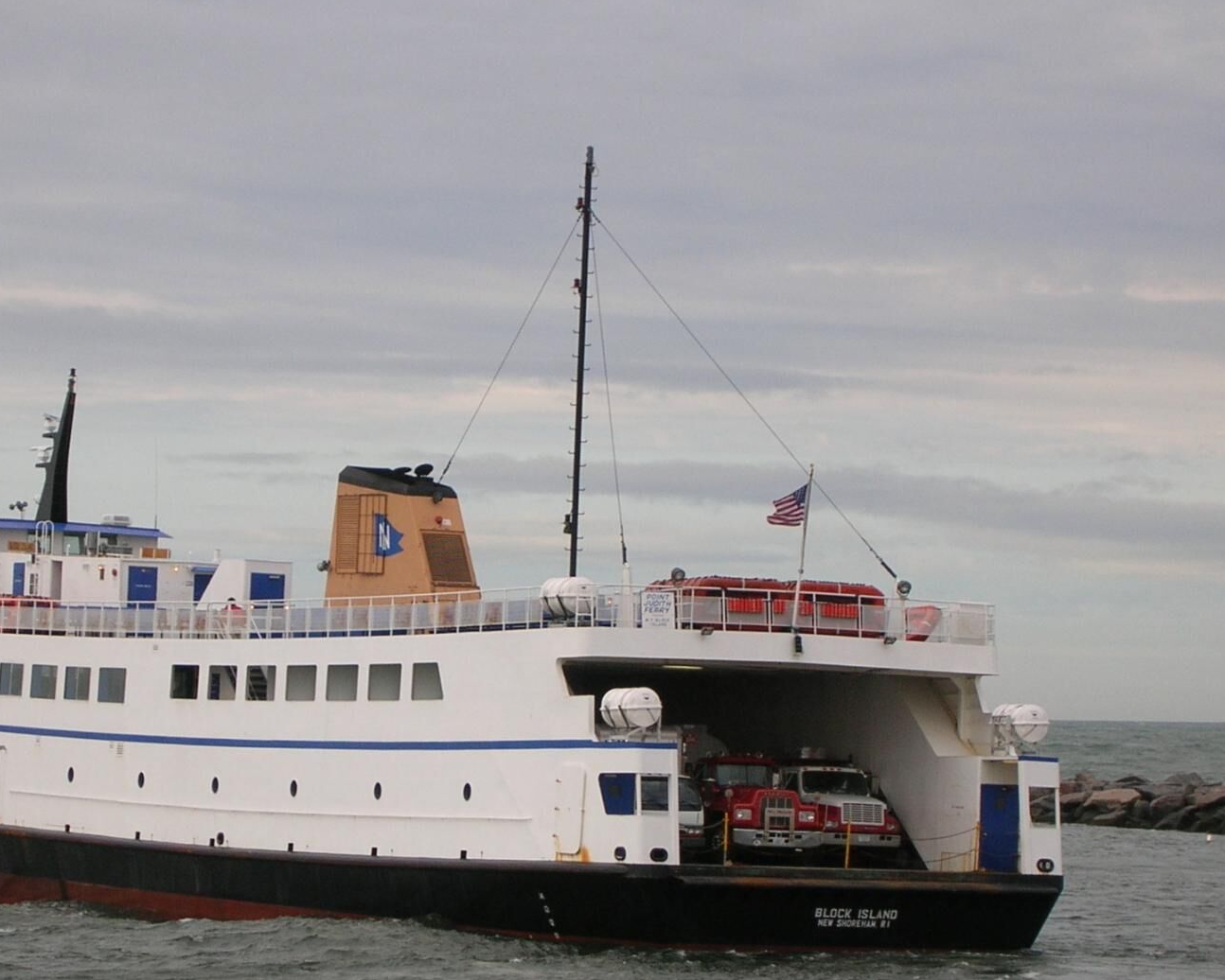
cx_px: 441
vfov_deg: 9.5
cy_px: 594
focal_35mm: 162
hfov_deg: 11.9
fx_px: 5875
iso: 50
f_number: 4.9
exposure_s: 1/253
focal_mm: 17.4
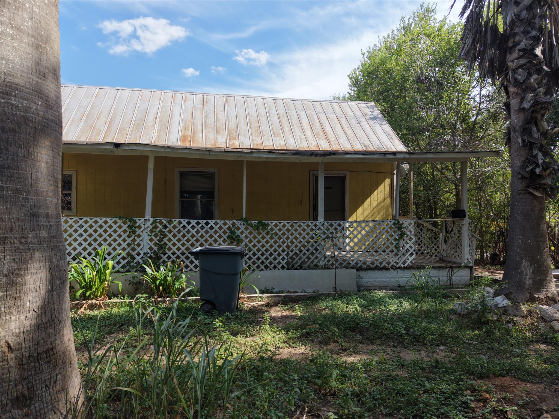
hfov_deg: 71.6
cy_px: 210
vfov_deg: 56.8
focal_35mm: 24
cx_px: 280
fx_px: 388
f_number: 1.8
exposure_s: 1/725
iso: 100
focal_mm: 8.67
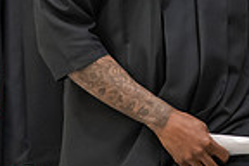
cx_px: 216
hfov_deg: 2.8
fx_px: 5021
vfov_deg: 1.9
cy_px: -153
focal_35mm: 726
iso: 2500
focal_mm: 180
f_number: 3.2
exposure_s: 1/200
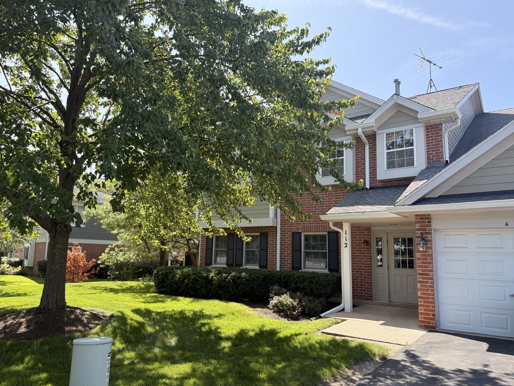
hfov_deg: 69.4
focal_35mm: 25
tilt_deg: +9.1
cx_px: 254
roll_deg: -1.1
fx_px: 371
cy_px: 198
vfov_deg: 54.9
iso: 100
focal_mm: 6.76
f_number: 1.78
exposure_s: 1/1522
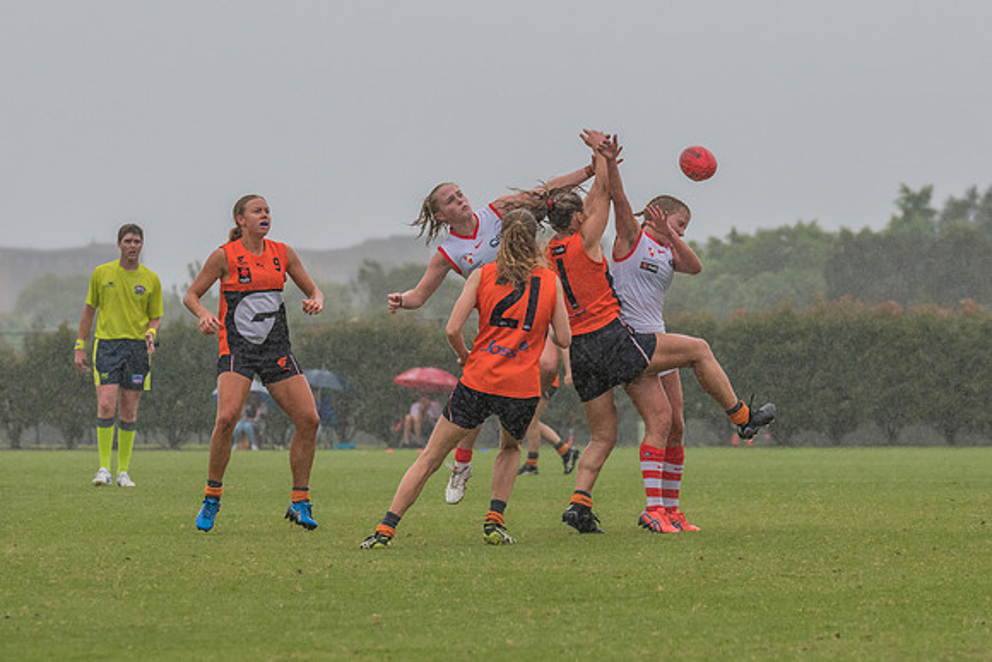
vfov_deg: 3.8
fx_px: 9995
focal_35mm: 363
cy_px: 319
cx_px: 514
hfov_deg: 5.7
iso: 800
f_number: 7.1
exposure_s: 1/2000
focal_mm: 195
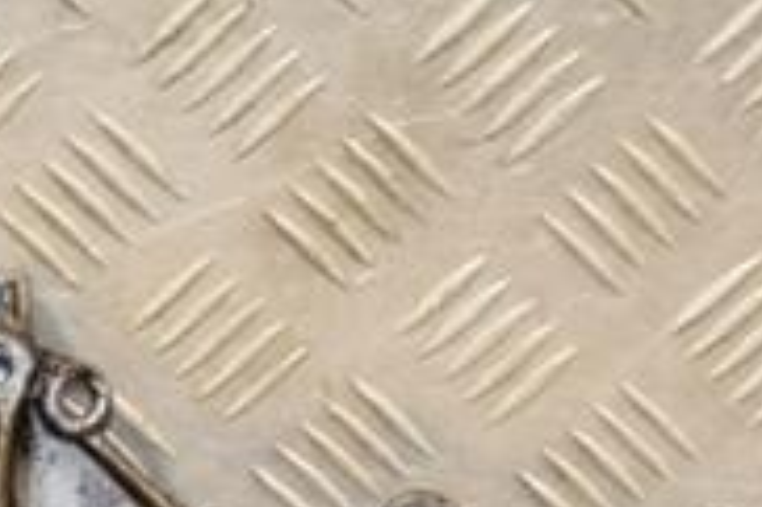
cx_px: 59
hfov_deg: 10.3
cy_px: 834
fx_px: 4187
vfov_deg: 6.8
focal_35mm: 198
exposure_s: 1/200
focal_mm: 40
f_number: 5
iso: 800
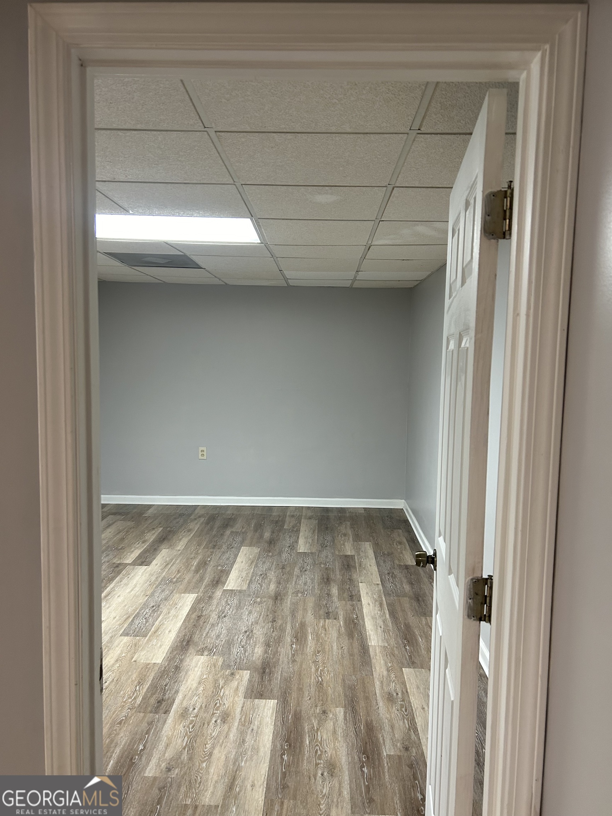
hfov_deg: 53.1
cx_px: 306
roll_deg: -1.4
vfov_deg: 67.3
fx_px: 613
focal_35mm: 26
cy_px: 408
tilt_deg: -4.7
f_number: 1.5
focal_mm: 5.7
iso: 200
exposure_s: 1/60
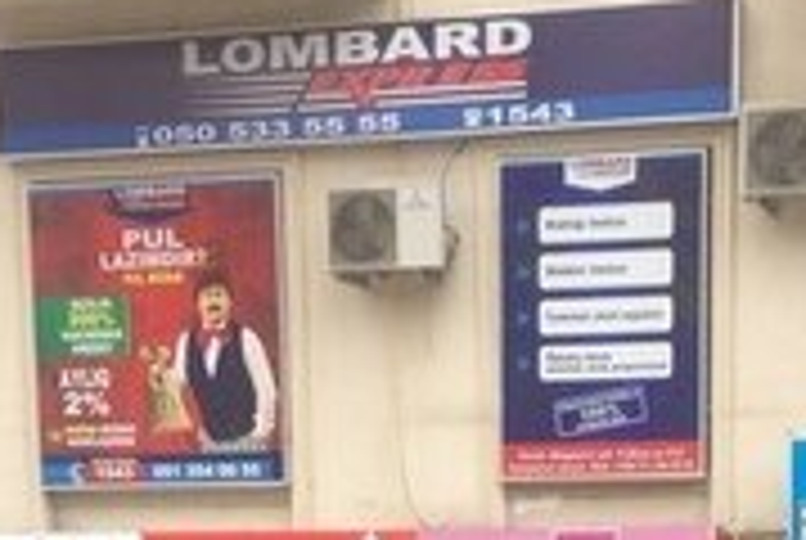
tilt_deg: -9.8
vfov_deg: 11.3
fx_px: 2489
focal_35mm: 111
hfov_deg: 18.3
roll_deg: -1.3
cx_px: 572
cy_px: 1051
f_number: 2.2
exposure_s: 1/50
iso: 40
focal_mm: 4.15
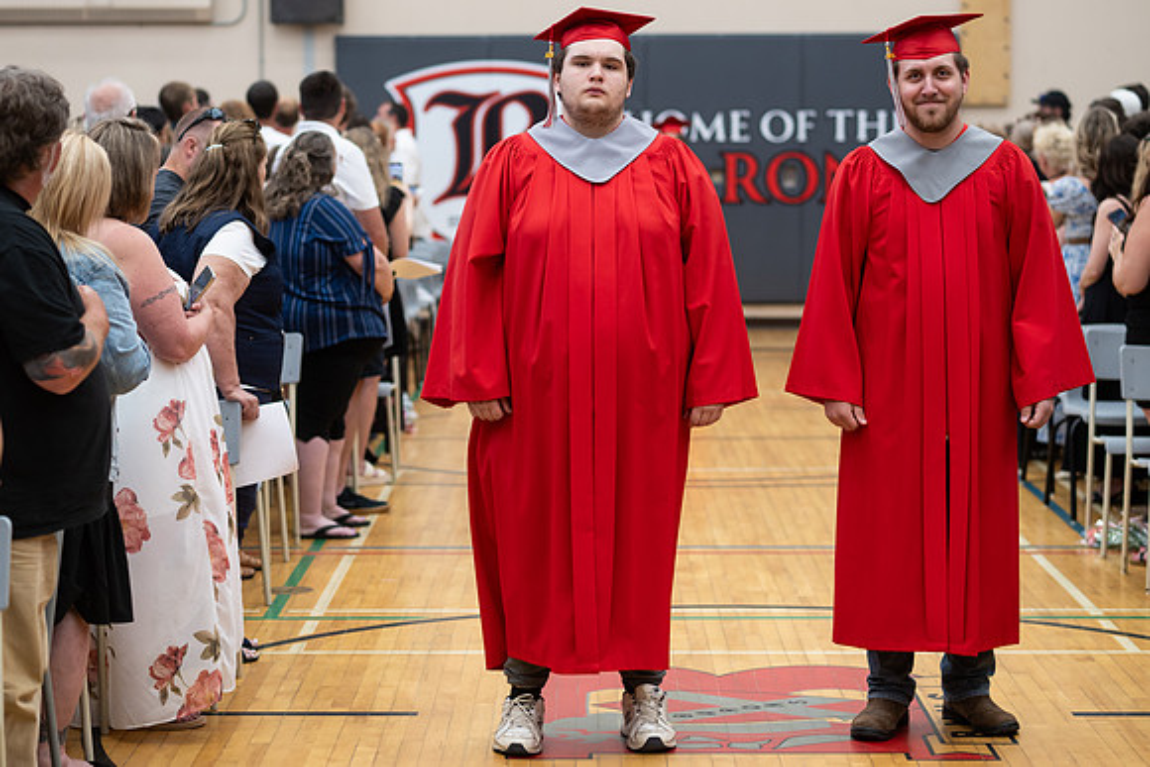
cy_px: 375
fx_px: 2877
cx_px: 541
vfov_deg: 15.2
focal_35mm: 90
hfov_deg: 22.6
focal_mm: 85
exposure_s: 1/200
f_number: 2.8
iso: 1000
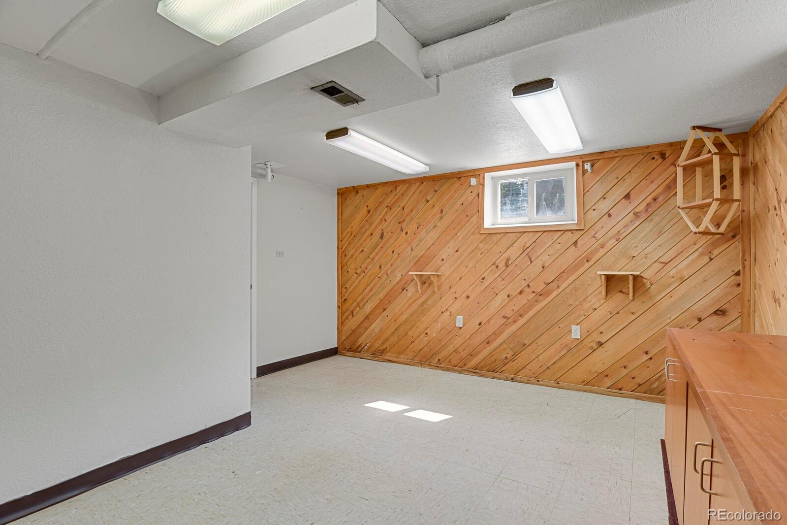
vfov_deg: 70.4
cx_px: 394
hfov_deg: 93.3
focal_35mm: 17
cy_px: 262
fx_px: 372
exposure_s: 1.3
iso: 250
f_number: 8
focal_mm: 17
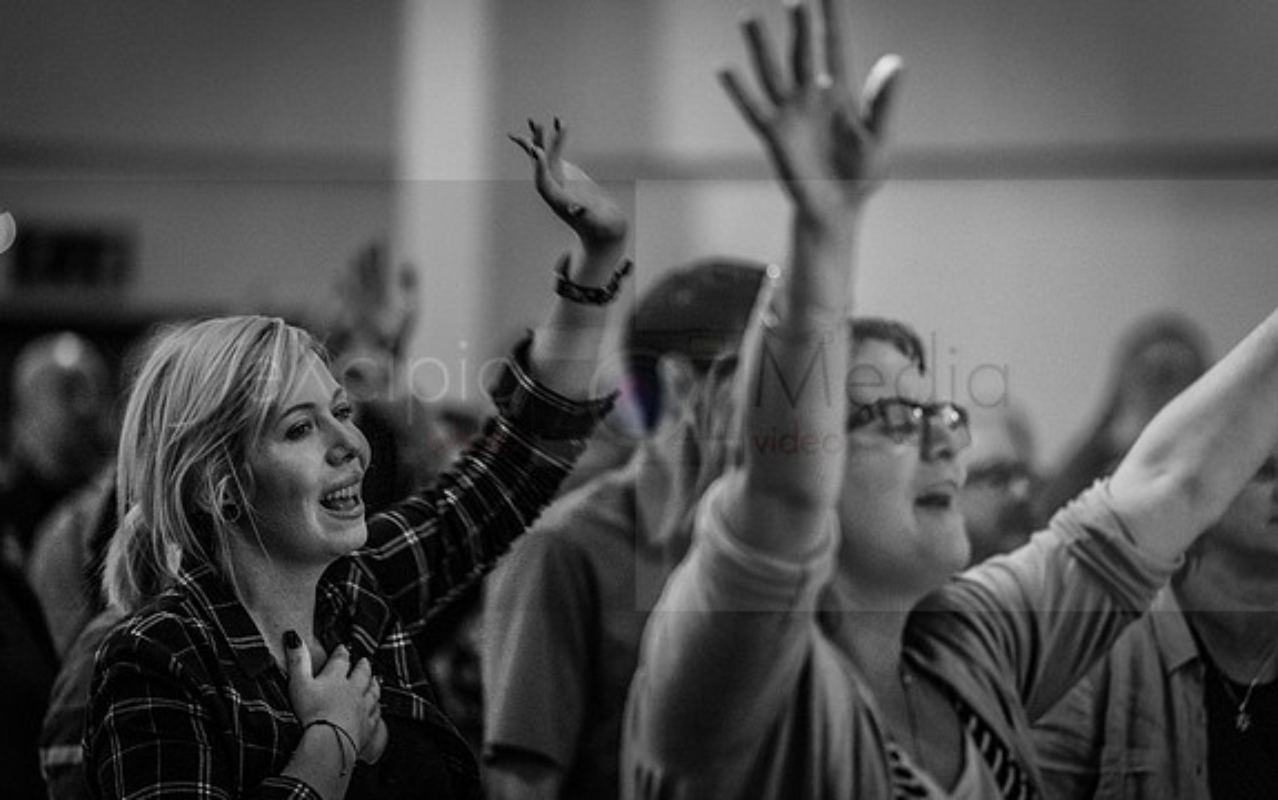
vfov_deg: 6.3
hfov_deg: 10.0
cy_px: 394
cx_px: 646
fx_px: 7318
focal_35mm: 210
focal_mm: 200
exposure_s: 1/50
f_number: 2.8
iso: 6400
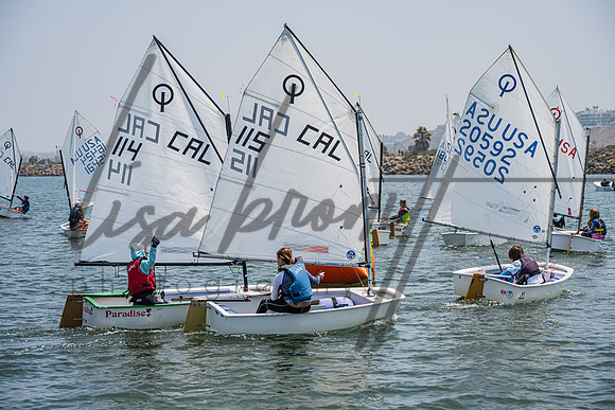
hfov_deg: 22.1
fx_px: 1572
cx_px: 308
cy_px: 205
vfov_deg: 14.9
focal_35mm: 92
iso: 320
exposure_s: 1/1600
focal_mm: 89
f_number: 6.3
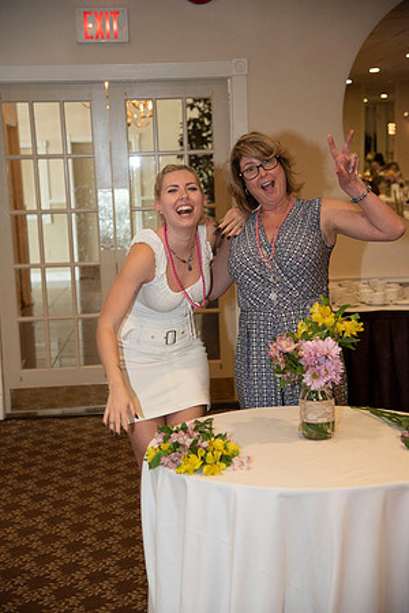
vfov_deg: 32.4
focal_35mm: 62
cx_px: 204
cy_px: 306
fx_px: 1057
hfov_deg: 21.9
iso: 640
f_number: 4
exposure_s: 1/200
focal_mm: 62
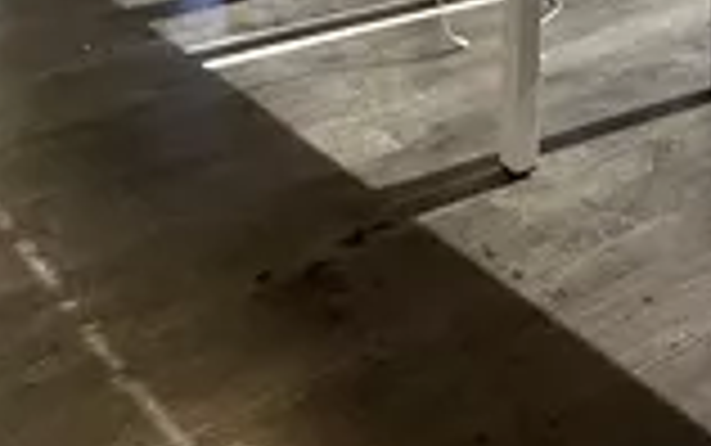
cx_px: 472
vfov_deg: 13.3
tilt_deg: +2.8
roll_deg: -1.5
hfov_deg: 27.3
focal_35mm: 75
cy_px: -604
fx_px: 1454
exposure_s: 1/101
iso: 40
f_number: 2.2
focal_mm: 2.22
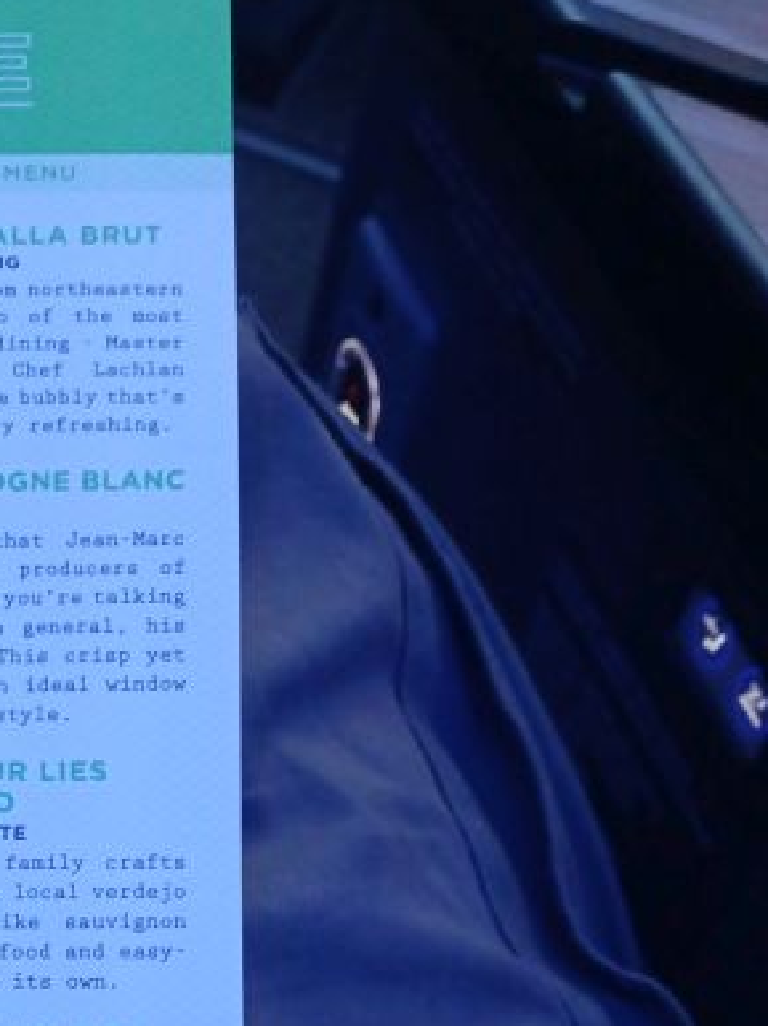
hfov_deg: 24.7
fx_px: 1658
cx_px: -27
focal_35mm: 56
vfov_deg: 32.2
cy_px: 970
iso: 800
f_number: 1.8
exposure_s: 1/20
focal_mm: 4
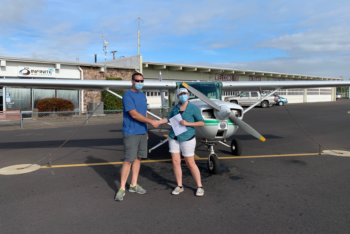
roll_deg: +0.5
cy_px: 104
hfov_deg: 65.5
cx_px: 171
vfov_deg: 46.3
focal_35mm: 28
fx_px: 272
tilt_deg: -2.1
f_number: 1.8
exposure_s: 1/2421
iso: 25
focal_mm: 4.25
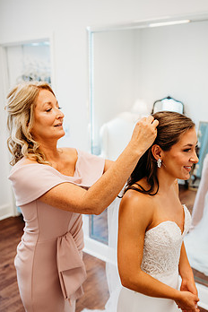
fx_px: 269
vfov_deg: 60.0
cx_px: 129
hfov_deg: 42.0
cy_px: 178
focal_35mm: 31
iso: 320
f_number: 2.5
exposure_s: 1/160
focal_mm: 24
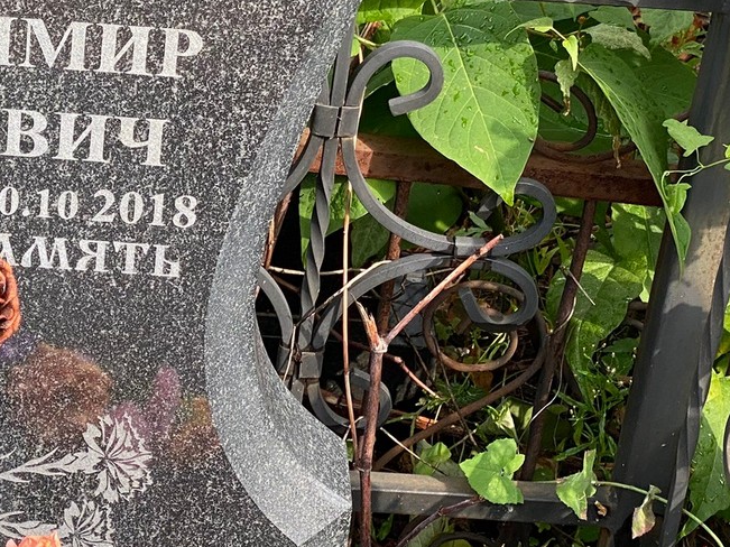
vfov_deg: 12.8
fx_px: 2425
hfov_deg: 16.8
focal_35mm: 115
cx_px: 13
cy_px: 119
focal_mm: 6
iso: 20
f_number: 2
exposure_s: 1/261
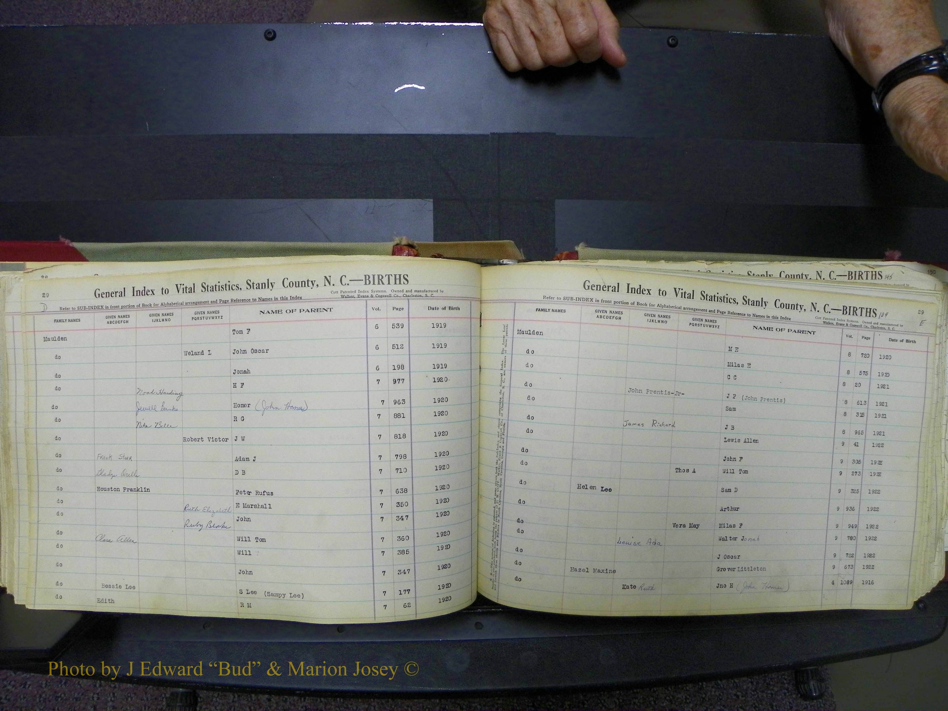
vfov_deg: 53.1
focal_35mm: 26
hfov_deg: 67.3
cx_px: 474
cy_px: 356
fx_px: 712
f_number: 2.8
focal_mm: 4.6
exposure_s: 1/30
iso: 125
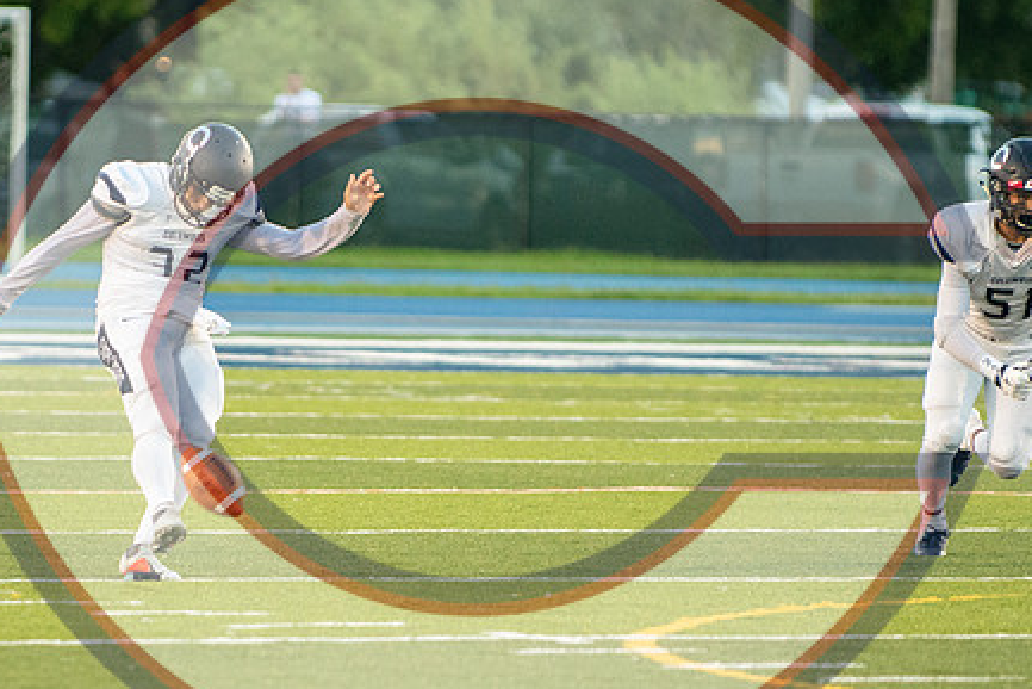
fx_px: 14079
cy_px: 459
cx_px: 311
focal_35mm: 491
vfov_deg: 2.8
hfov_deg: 4.2
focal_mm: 200
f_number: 2.8
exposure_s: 1/1600
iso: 4000
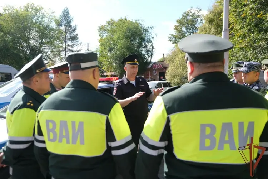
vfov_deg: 45.0
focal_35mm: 29
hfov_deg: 63.7
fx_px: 216
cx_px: 134
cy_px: 90
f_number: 4
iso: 160
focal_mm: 19.2
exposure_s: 1/500
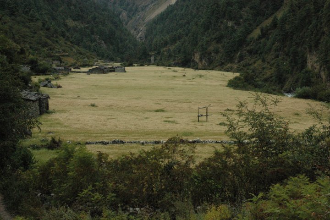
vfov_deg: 22.6
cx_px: 165
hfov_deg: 33.4
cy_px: 110
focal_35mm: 60
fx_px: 550
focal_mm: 40
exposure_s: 1/640
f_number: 13
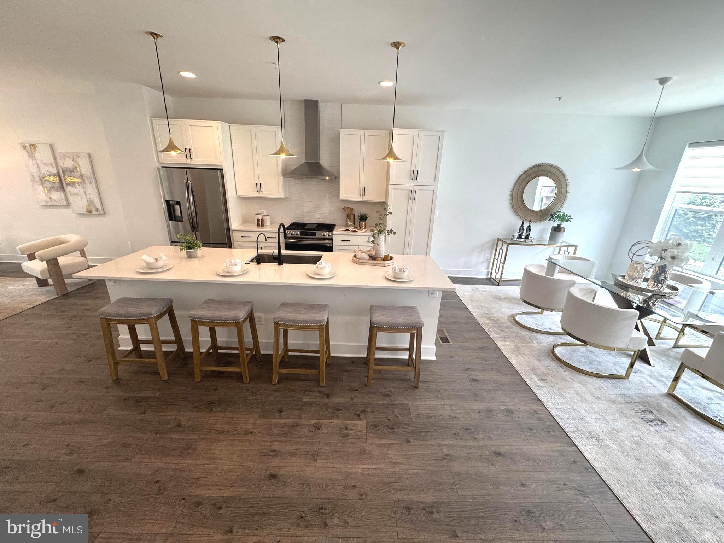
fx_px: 293
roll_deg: -2.0
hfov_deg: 102.1
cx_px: 362
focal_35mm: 14
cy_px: 272
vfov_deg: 85.7
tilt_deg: -19.4
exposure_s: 1/120
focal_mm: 2.22
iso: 125
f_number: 2.2
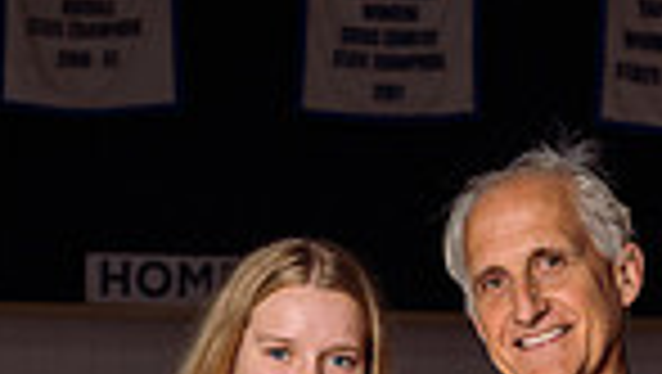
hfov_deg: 12.2
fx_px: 3092
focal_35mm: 176
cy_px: 991
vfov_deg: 6.5
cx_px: 441
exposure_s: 1/250
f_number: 5.6
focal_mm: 55
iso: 100
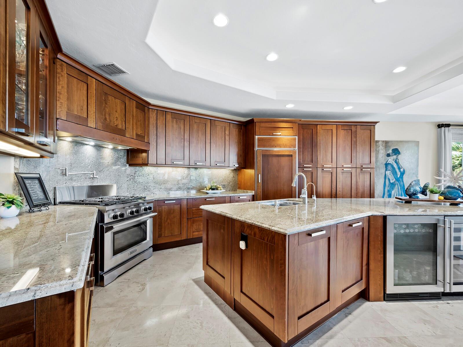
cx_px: 232
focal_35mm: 14
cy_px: 174
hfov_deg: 102.1
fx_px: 187
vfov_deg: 85.7
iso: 400
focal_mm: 7
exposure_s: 1/1.25
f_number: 10
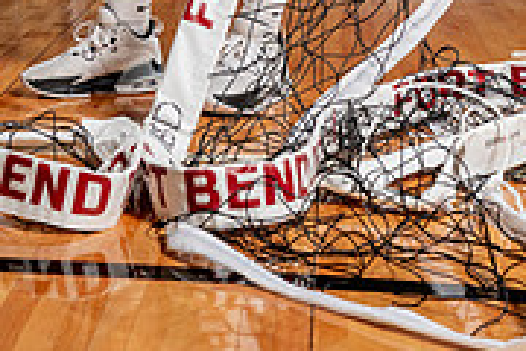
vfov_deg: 11.5
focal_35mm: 110
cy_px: -295
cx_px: 134
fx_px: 1607
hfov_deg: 18.5
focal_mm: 44
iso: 200
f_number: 5.6
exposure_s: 1/250
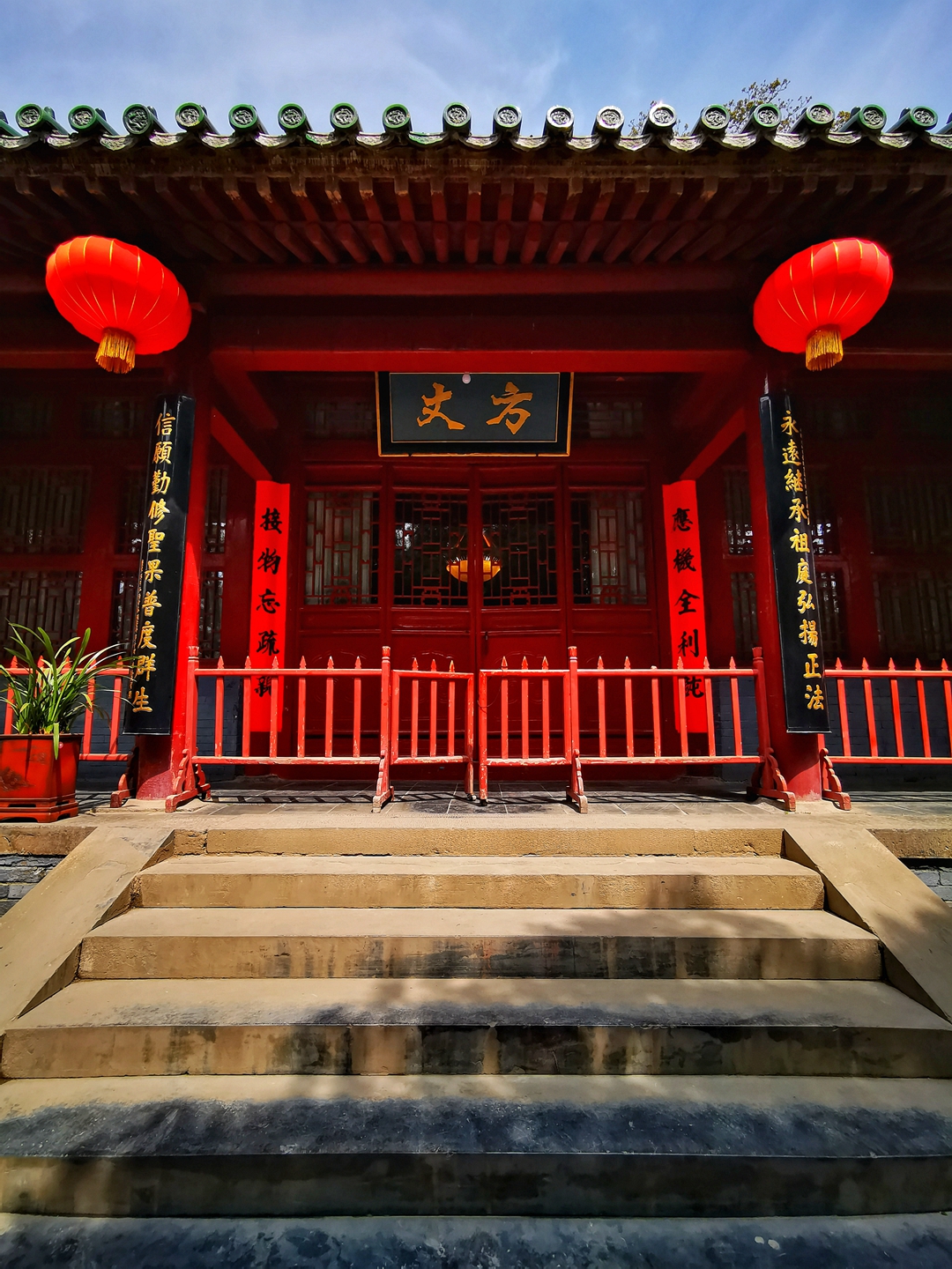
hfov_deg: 78.1
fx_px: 587
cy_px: 634
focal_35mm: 16
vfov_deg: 94.5
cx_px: 476
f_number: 2.2
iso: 50
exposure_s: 1/581
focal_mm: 2.35
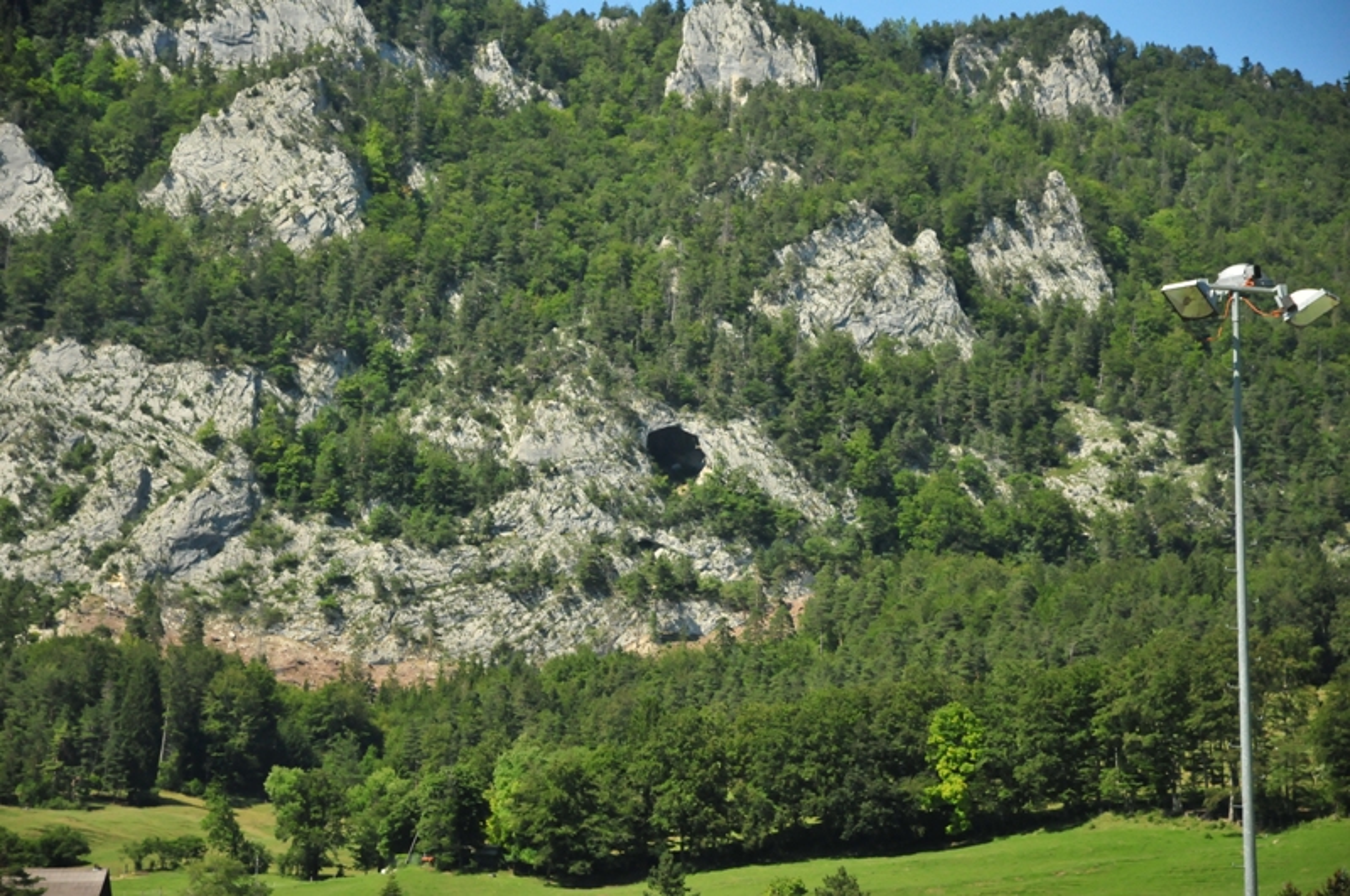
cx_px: 675
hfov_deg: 19.5
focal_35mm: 105
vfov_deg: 13.0
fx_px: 3932
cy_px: 448
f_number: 4.5
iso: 1000
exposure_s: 1/5000
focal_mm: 70
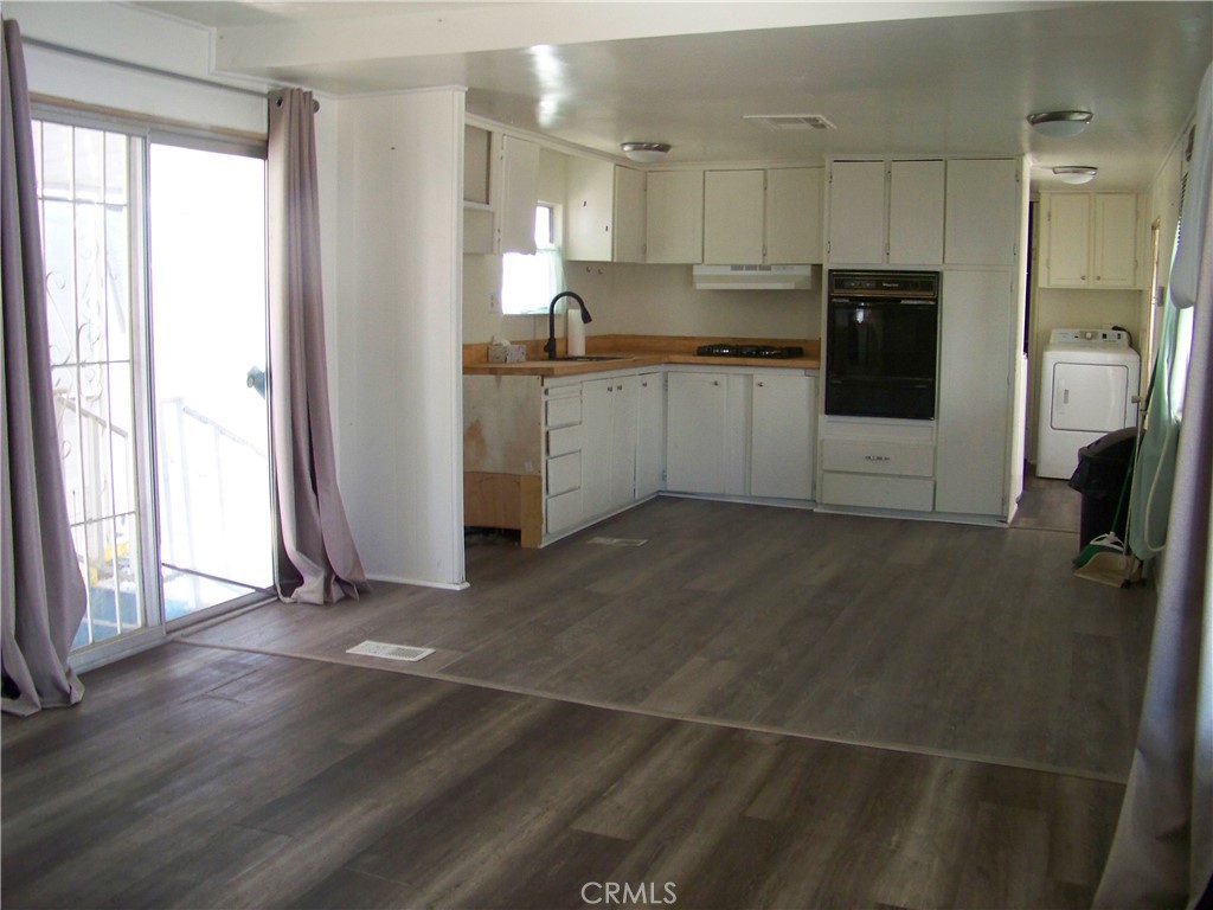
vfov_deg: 42.9
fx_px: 1156
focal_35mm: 33
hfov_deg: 55.4
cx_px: 606
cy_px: 455
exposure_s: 1/30
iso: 200
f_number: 2.8
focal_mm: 5.85
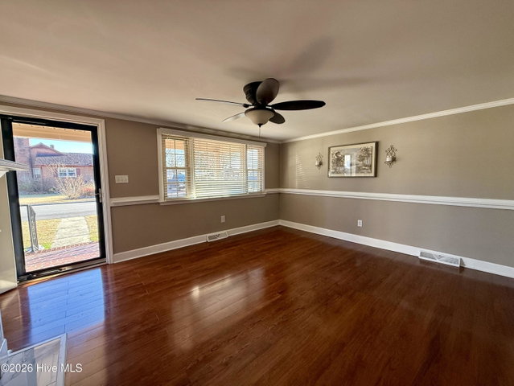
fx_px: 208
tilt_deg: -4.4
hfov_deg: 102.0
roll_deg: +0.1
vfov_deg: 85.7
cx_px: 257
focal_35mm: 14
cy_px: 193
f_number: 2.2
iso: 160
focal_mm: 2.22
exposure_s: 1/99
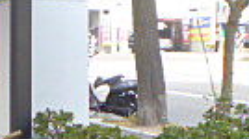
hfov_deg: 10.9
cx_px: 160
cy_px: 70
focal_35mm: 198
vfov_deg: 6.1
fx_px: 1306
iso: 160
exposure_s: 1/60
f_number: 3.2
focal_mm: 6.8
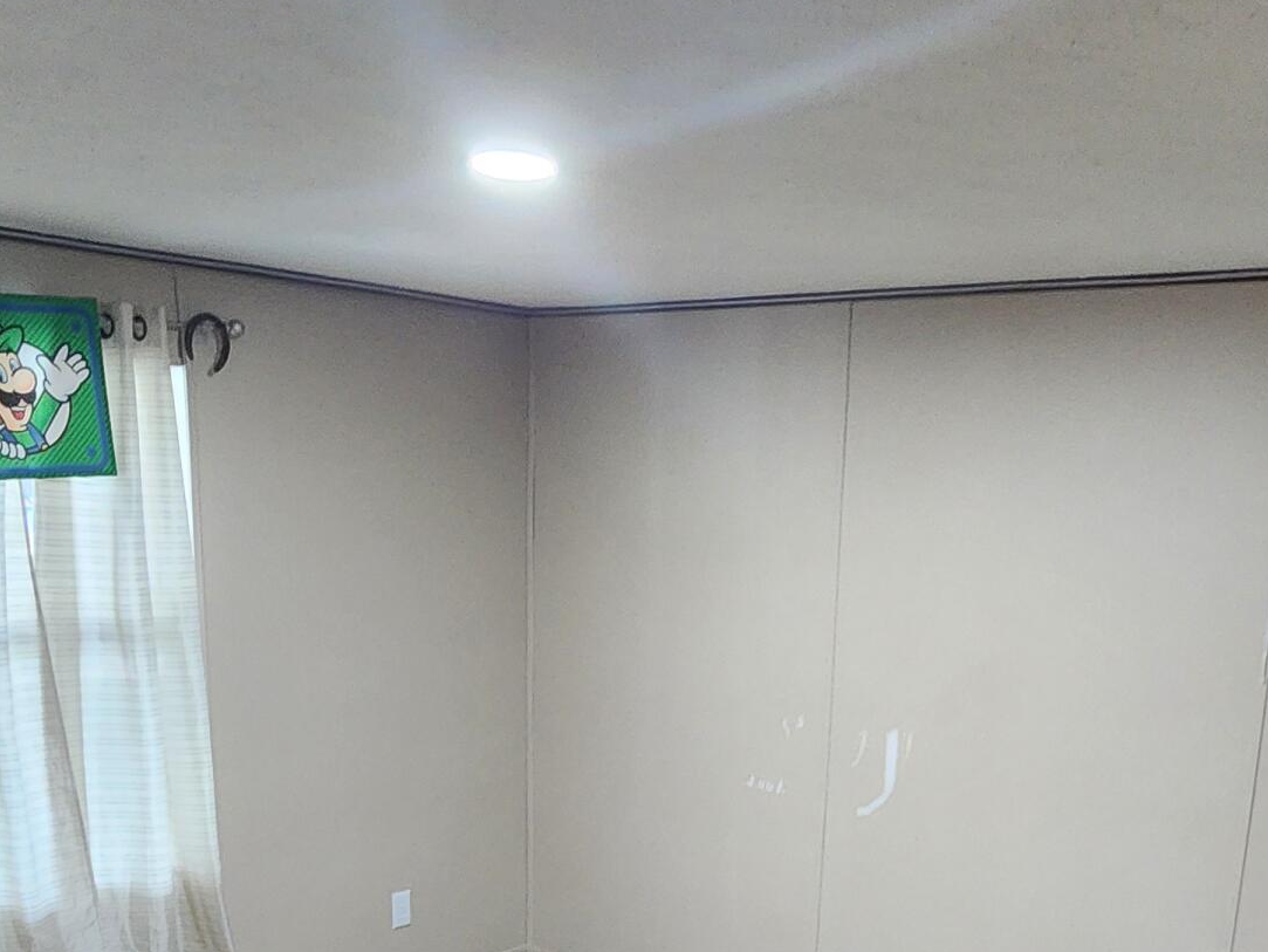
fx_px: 1319
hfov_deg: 51.2
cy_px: 877
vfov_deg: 36.9
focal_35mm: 36
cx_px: 705
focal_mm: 2.2
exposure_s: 1/30
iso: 500
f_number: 2.2
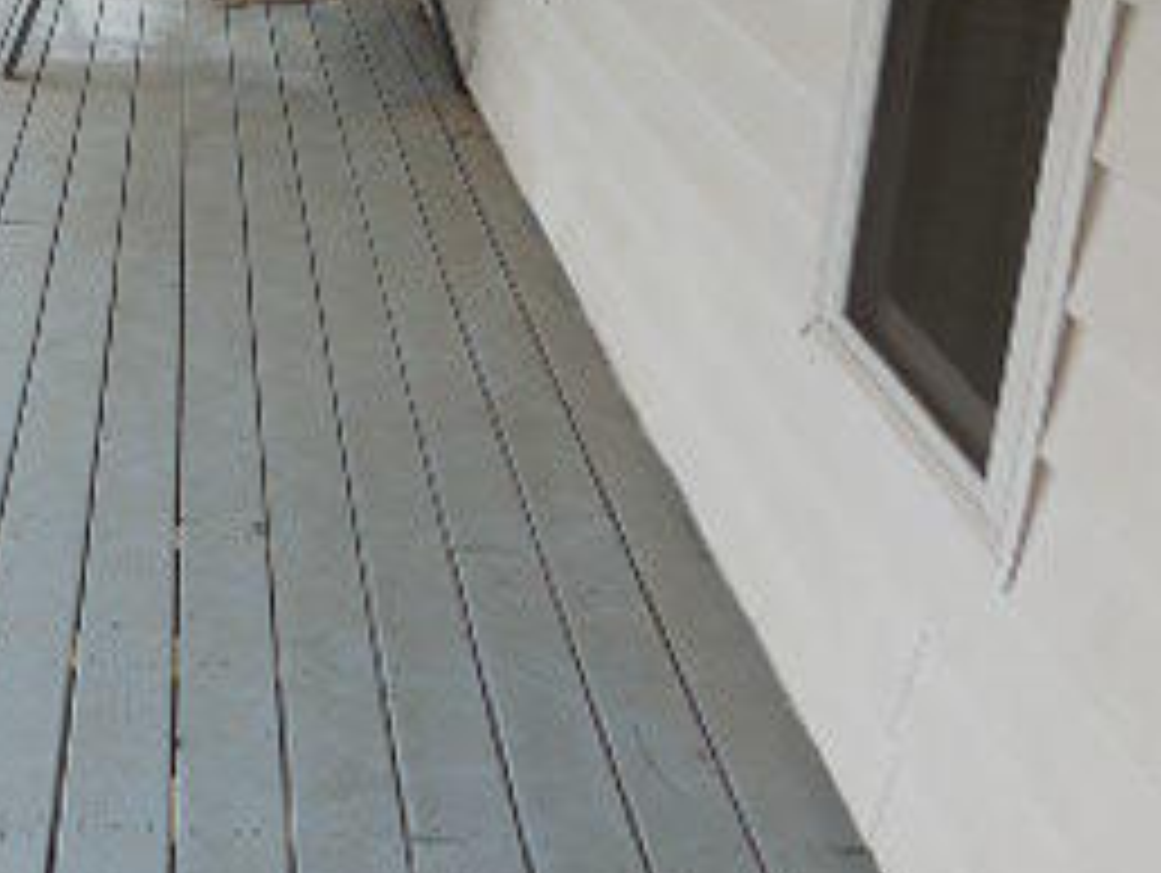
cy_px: 256
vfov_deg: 23.5
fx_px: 2081
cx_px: 158
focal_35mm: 62
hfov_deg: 30.1
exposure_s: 1/320
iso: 125
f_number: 3.1
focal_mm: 4.5
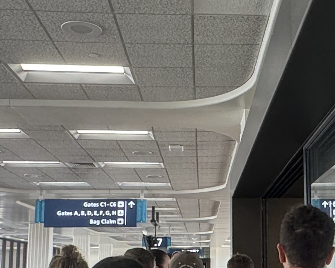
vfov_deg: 24.8
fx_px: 605
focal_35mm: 61
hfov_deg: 30.3
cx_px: 259
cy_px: 183
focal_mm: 2.22
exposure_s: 1/100
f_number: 2.2
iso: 160
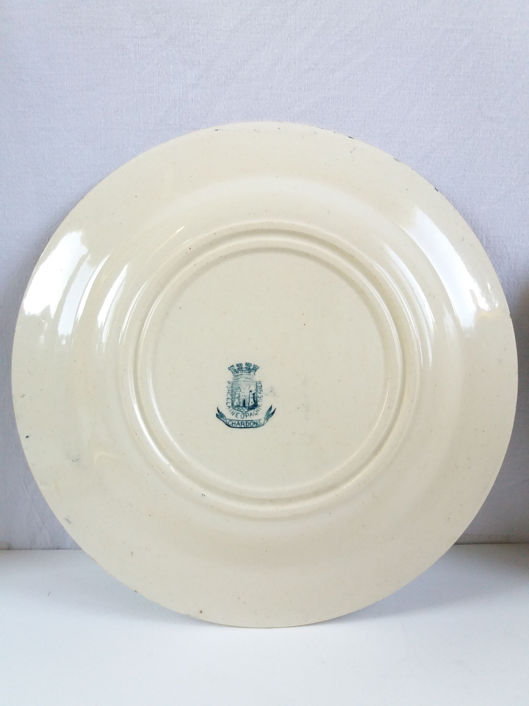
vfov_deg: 63.4
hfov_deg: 49.7
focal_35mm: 28
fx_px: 571
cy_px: 353
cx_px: 264
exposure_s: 1/190
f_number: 1.9
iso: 200
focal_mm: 3.7
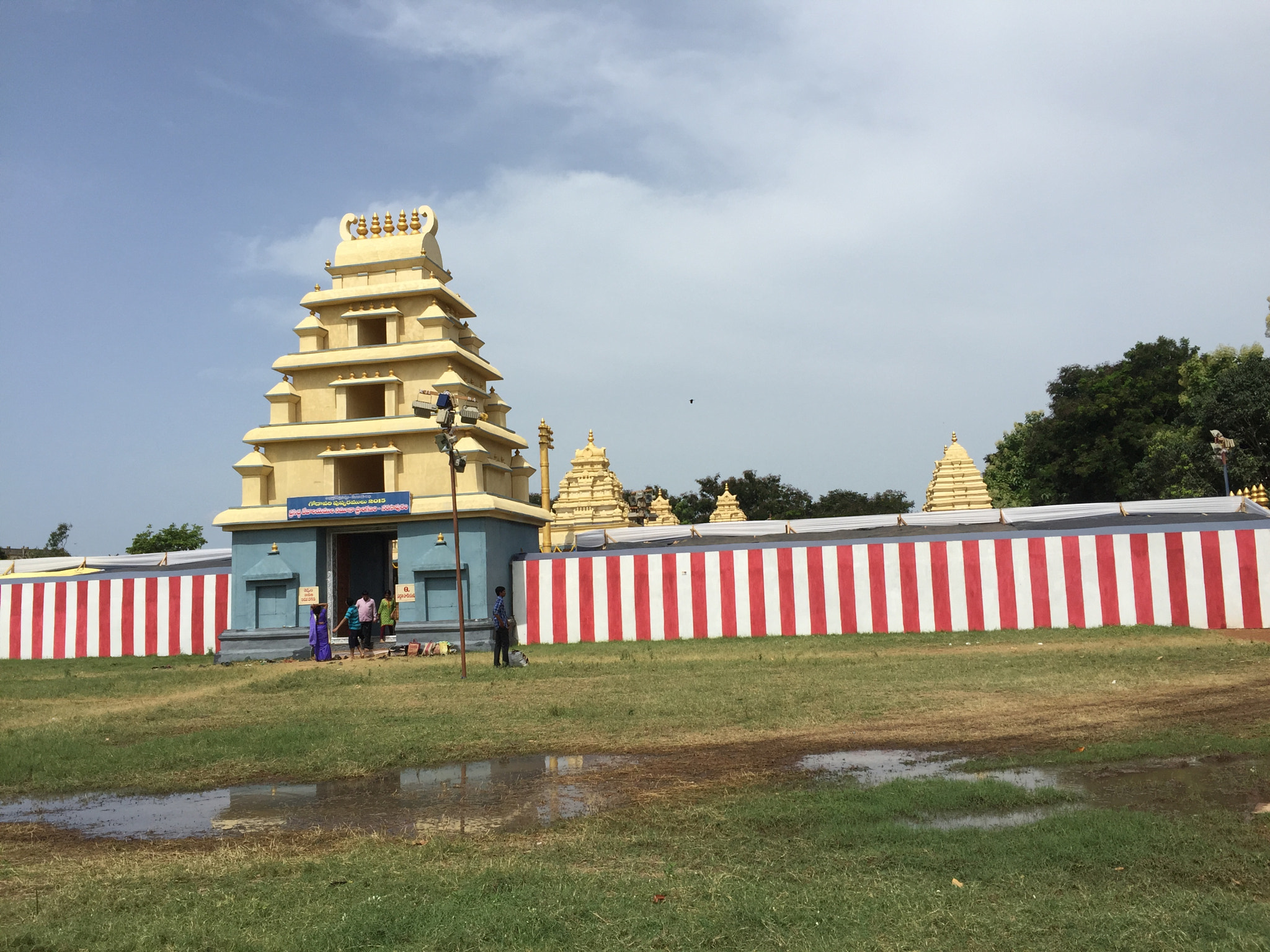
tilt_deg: +4.5
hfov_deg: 61.7
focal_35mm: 29
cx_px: 635
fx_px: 1064
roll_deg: +0.1
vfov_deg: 48.2
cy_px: 476
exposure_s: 1/3300
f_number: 2.2
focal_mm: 4.15
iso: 32
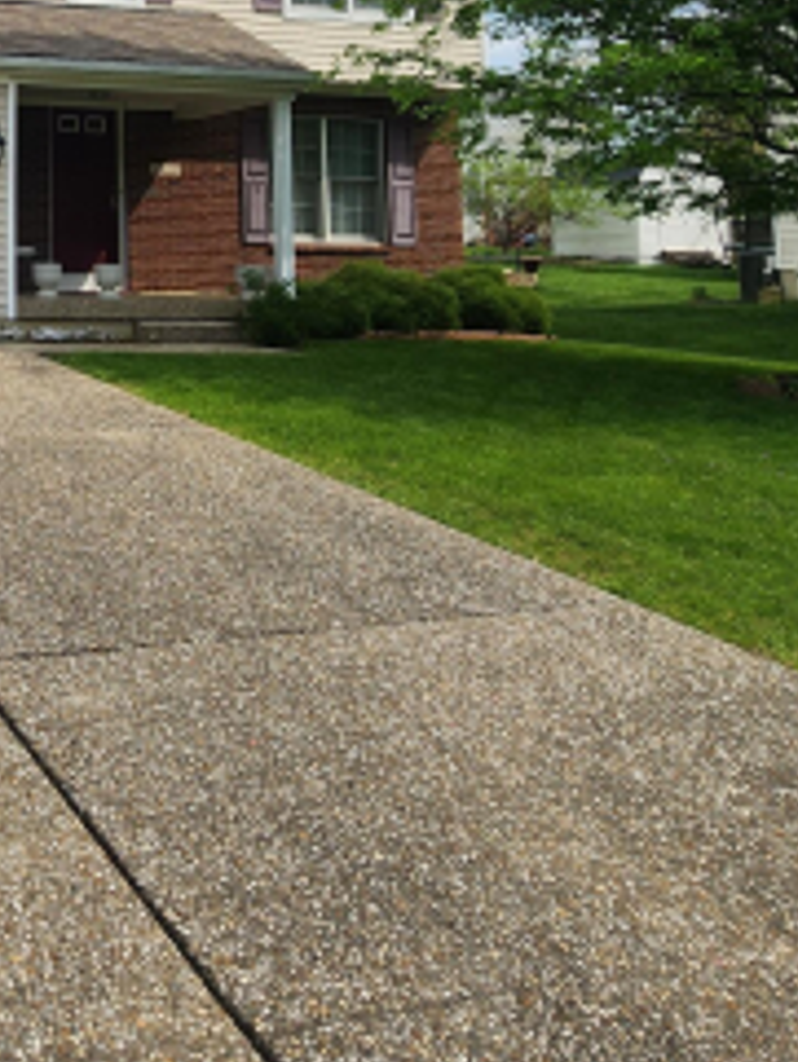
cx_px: -108
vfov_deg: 47.3
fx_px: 1106
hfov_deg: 33.8
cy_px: 154
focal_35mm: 36
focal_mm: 2.2
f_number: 2.2
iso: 50
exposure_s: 1/2497
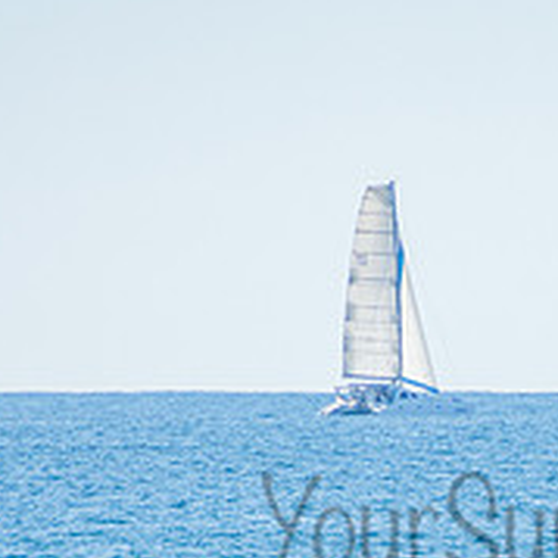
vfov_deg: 1.0
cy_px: 494
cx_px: 583
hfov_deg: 1.0
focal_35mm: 1681
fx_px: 30657
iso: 200
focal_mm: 400
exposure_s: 1/1250
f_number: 5.6
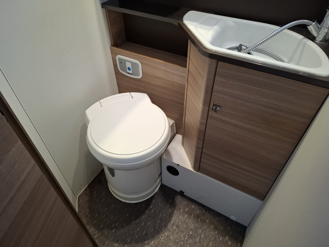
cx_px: 164
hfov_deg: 73.9
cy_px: 124
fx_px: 219
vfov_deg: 58.9
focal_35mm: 23
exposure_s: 1/100
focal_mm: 5.54
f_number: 1.8
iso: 320
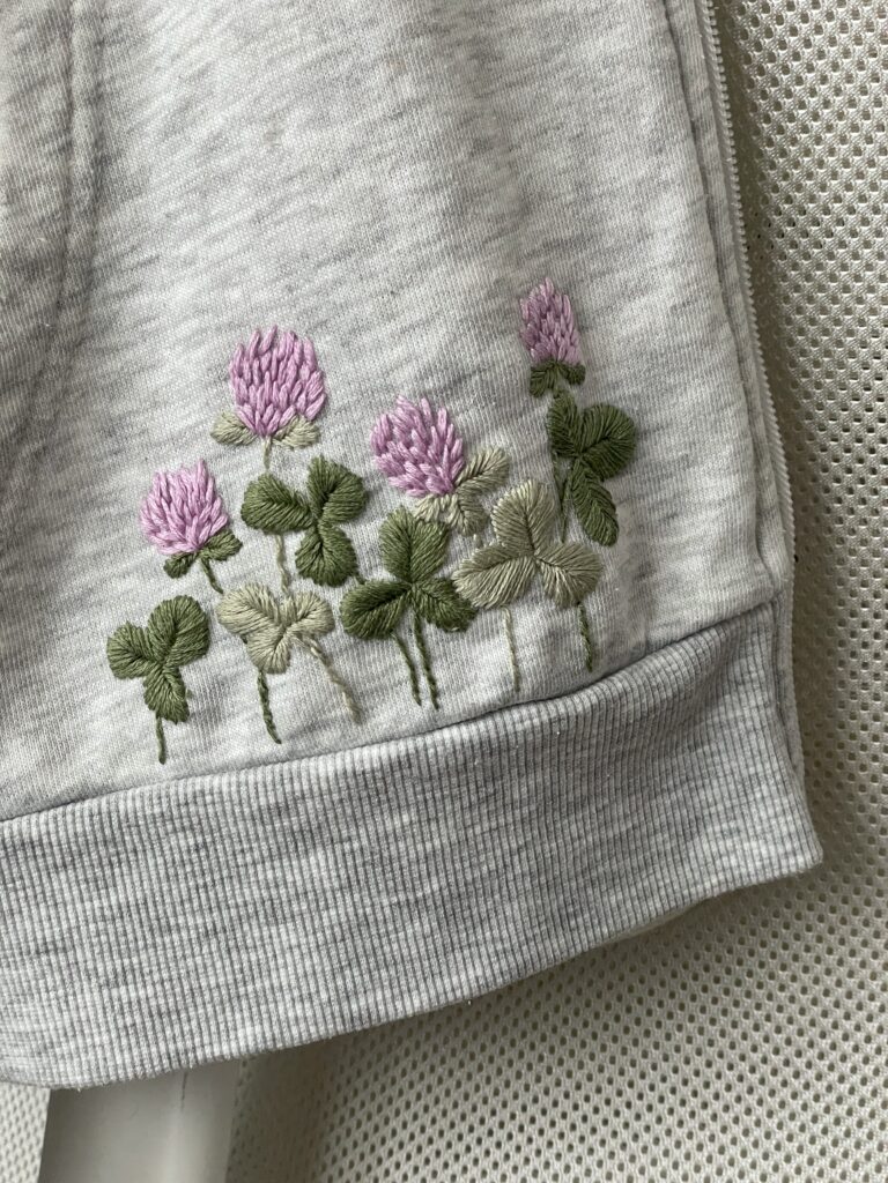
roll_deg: +2.8
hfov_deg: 28.0
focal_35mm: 52
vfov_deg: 36.8
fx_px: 1779
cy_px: 592
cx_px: 444
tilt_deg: -10.1
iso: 320
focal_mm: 6
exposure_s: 1/60
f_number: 2
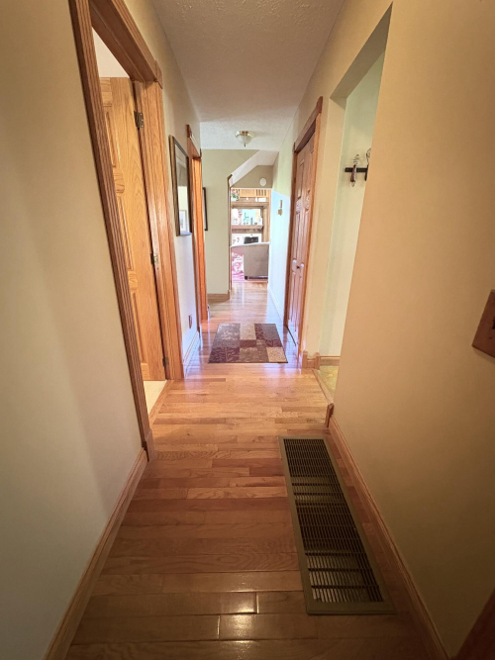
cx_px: 248
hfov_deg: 85.7
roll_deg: -1.0
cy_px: 330
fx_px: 267
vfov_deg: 102.1
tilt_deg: -19.6
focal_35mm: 14
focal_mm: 2.22
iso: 800
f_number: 2.2
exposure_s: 1/40
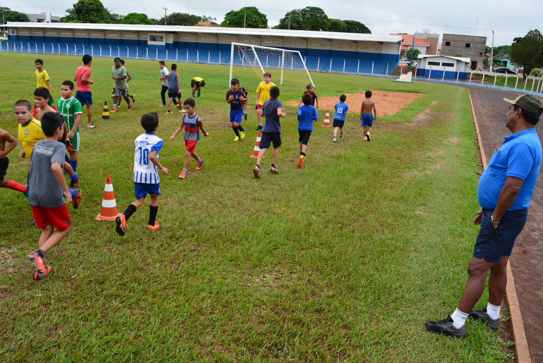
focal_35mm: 30
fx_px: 453
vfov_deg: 43.7
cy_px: 182
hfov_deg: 61.9
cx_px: 272
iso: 400
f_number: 10
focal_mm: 20
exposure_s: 1/200
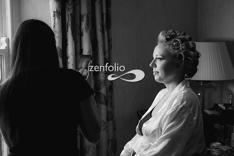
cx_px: 139
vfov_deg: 15.3
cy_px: 63
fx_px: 581
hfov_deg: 22.7
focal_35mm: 89
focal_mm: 75
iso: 800
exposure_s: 1/400
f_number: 3.5
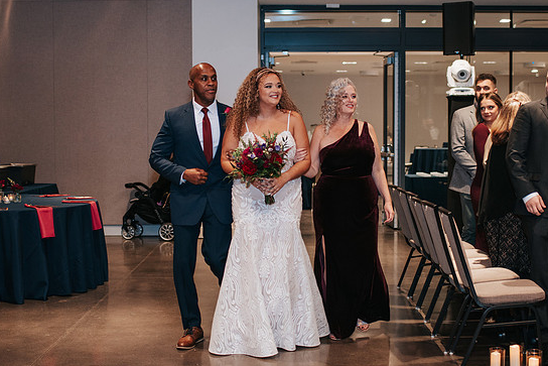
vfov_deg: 24.2
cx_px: 278
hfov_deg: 35.6
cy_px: 184
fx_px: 853
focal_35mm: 56
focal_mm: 35
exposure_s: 1/200
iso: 800
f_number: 2
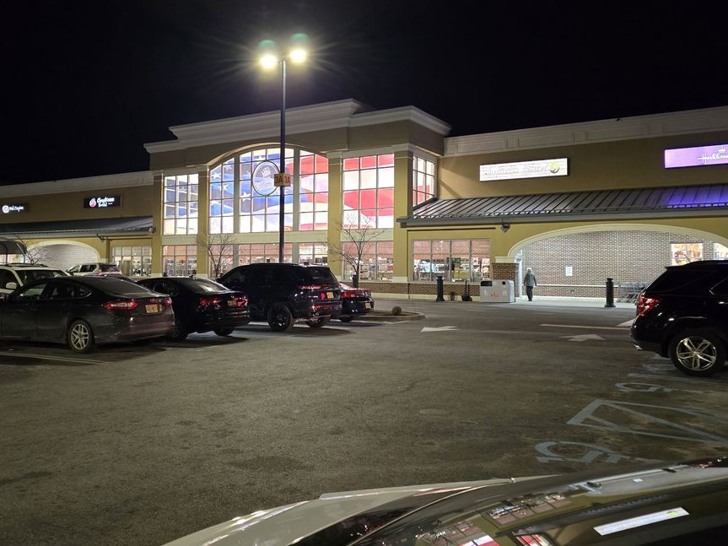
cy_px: 242
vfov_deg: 44.1
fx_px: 673
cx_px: 284
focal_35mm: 32
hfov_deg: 56.3
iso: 800
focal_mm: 6.3
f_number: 1.7
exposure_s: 1/60
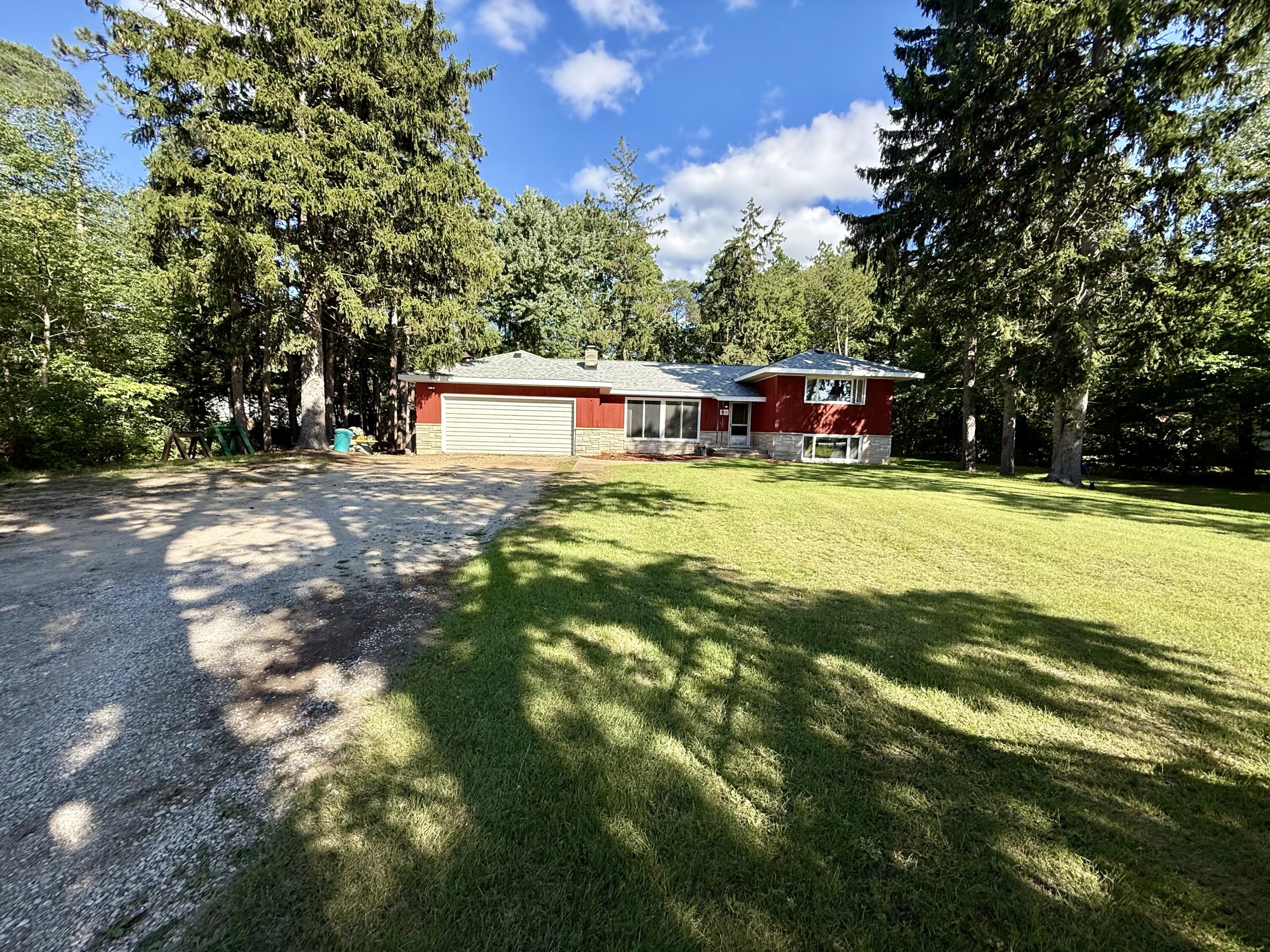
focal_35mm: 14
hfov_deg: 102.1
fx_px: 514
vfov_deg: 85.7
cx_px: 635
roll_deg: -0.5
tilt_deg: -3.7
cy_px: 476
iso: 64
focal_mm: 2.22
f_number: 2.2
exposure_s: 1/1189
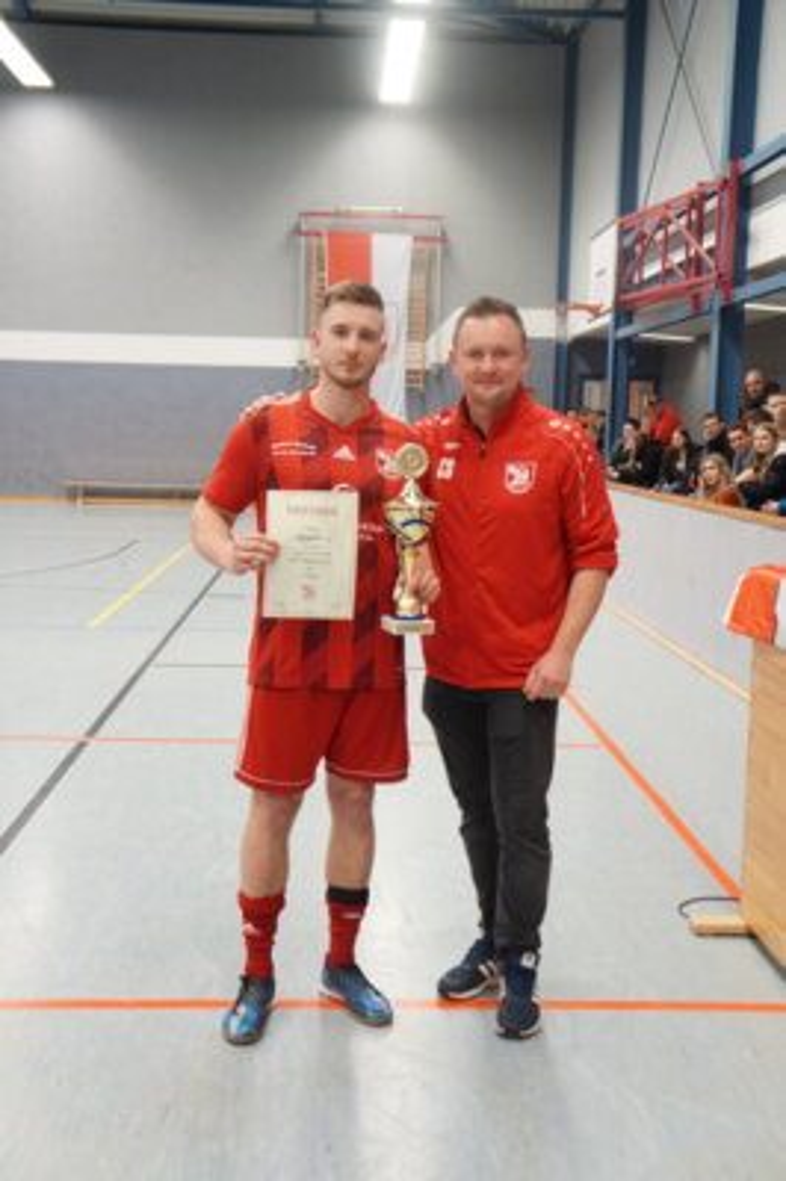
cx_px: 393
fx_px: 1329
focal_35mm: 40
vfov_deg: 48.0
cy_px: 590
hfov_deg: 33.0
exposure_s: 1/60
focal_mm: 27
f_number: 4
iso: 1000
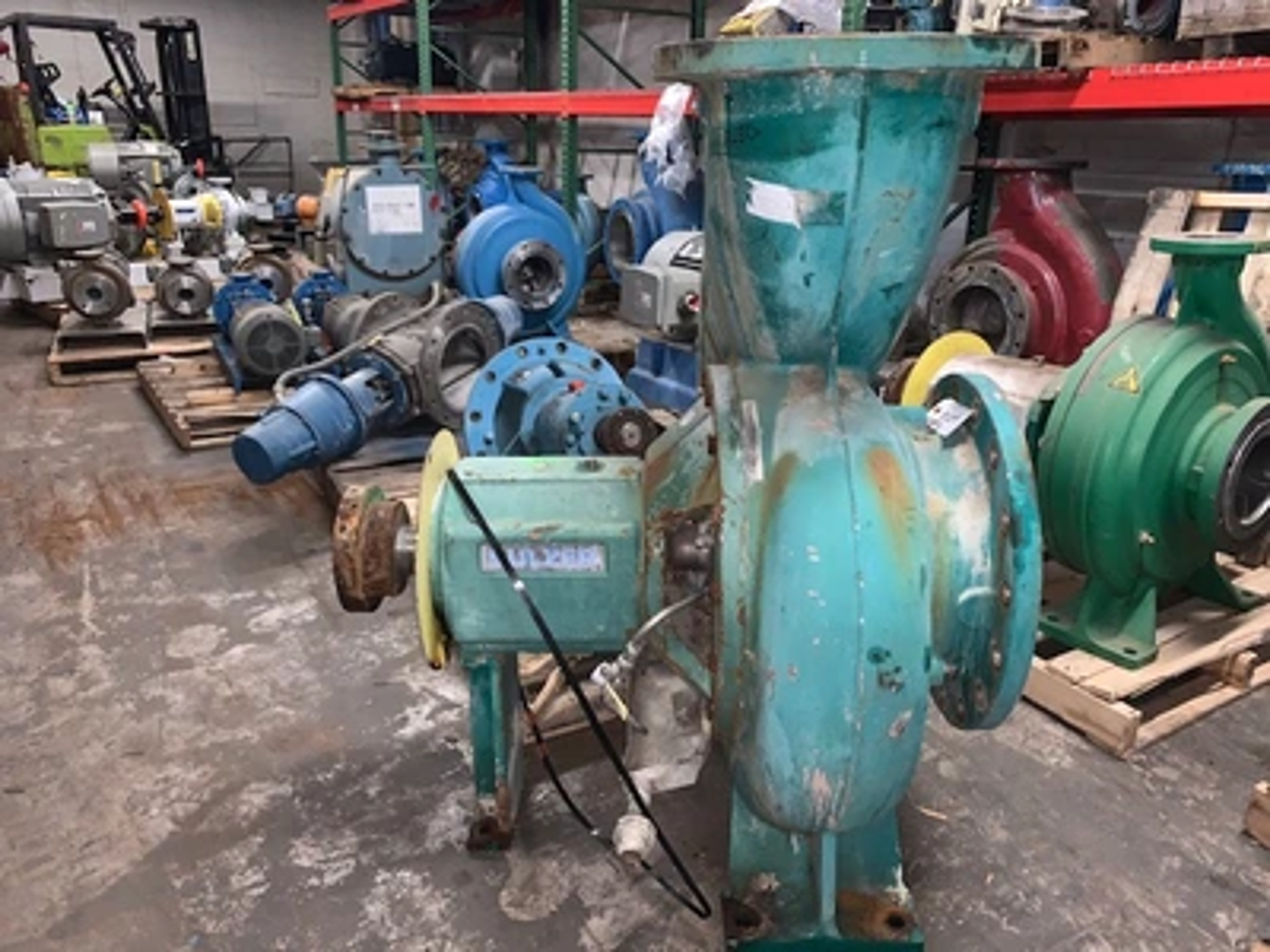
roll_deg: -2.3
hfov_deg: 67.3
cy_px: 476
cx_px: 635
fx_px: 954
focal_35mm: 26
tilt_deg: -19.4
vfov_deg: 53.1
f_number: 1.8
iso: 125
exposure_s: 1/7
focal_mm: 4.25
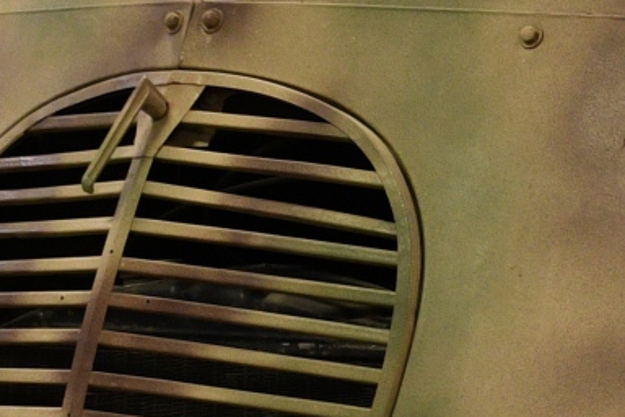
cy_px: 428
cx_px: 910
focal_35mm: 206
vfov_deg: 6.6
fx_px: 3576
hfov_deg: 9.7
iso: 800
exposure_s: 1/60
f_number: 4
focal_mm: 22
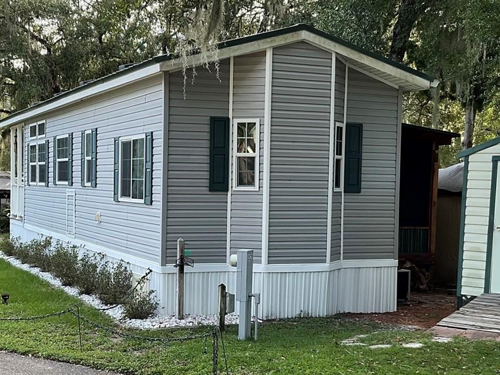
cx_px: 218
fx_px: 852
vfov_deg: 24.8
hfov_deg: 32.6
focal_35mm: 59
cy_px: 228
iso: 16
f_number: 1.8
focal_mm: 3
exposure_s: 1/127
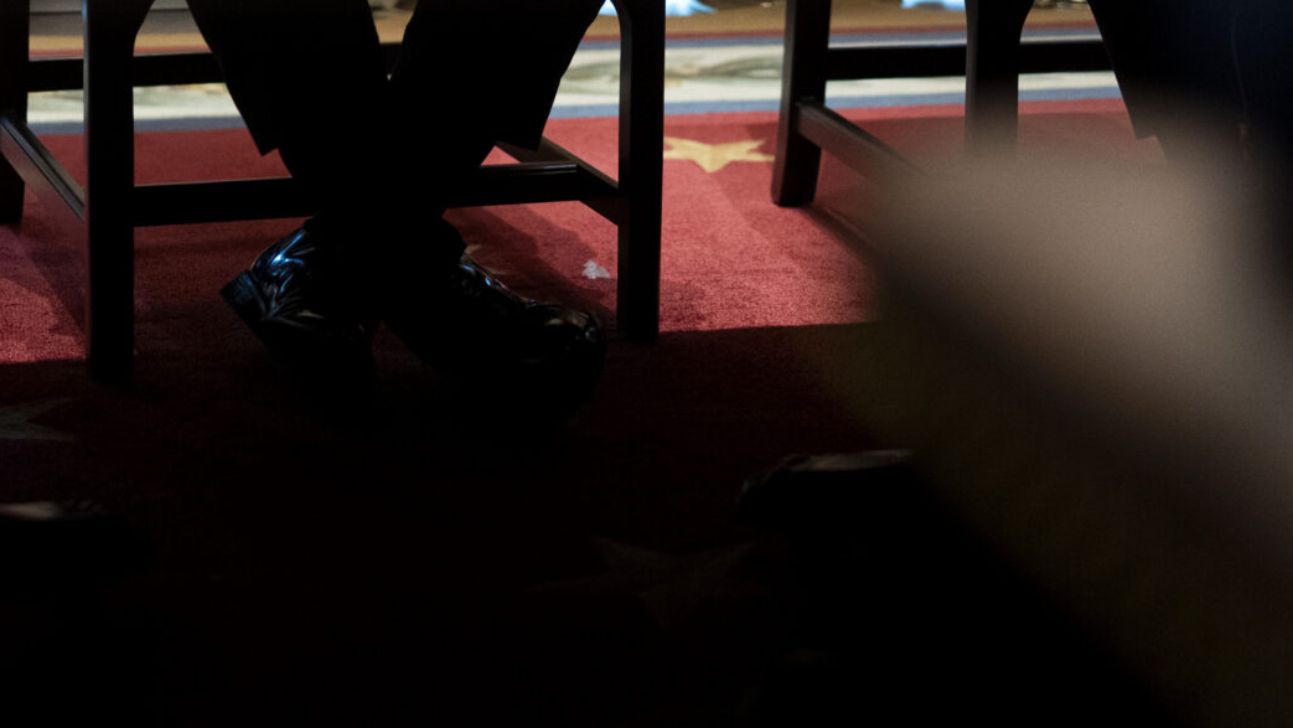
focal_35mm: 90
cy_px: -239
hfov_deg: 23.6
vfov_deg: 13.0
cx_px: 491
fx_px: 3086
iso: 2000
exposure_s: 1/250
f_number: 1.4
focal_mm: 35
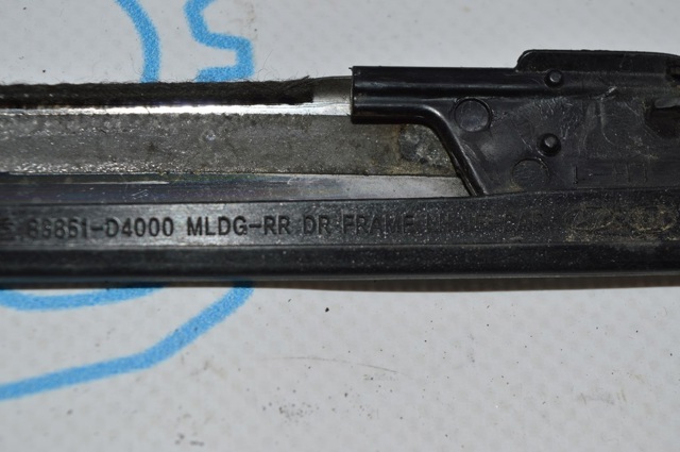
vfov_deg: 16.5
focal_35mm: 82
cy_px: 226
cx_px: 340
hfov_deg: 24.6
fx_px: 1556
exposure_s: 1/60
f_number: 8
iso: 100
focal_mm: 55
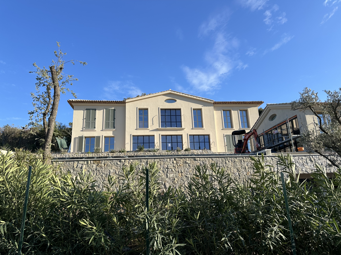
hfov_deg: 71.6
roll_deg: +1.8
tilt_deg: +14.0
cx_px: 170
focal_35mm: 24
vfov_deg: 56.8
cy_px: 128
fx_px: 236
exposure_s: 1/2732
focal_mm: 6.86
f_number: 1.78
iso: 80
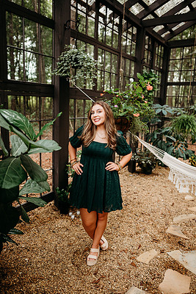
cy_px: 144
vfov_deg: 67.4
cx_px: 98
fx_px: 220
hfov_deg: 48.0
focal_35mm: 27
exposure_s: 1/320
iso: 400
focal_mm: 24
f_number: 2.2
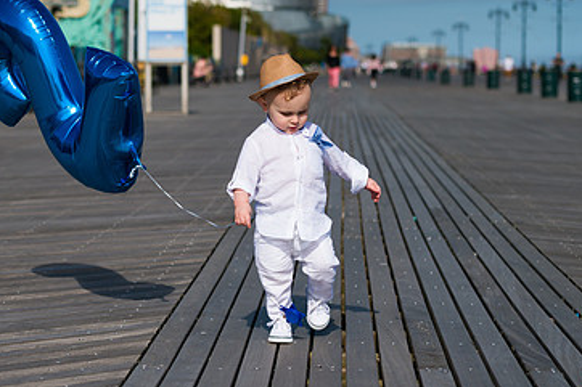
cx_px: 232
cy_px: 154
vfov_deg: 12.2
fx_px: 1810
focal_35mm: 112
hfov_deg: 18.3
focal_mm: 70
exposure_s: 1/6400
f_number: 4
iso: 200
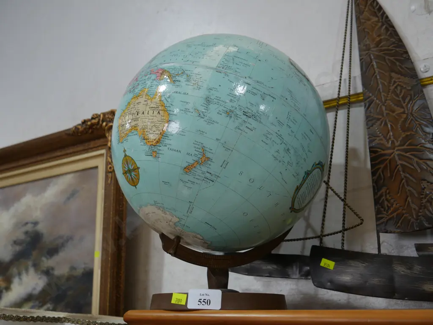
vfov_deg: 44.2
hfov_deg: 56.8
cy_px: 162
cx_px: 216
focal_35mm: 32
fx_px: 400
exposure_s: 1/60
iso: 320
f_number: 3.6
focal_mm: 16
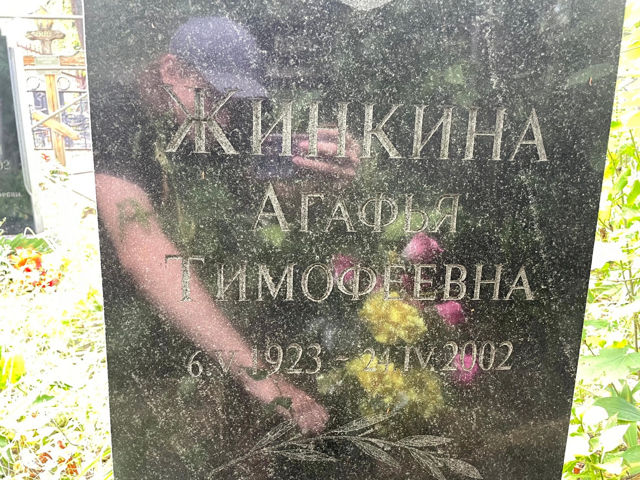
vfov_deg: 53.1
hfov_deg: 67.3
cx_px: 320
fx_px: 481
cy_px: 240
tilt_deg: -13.0
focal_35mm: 26
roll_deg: -0.5
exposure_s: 1/60
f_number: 1.6
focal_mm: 4.2
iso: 200
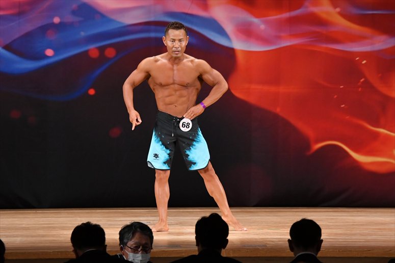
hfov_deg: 8.6
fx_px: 2632
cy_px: 132
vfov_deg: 5.7
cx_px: 198
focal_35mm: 240
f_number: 5.6
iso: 3200
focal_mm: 160
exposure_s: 1/400
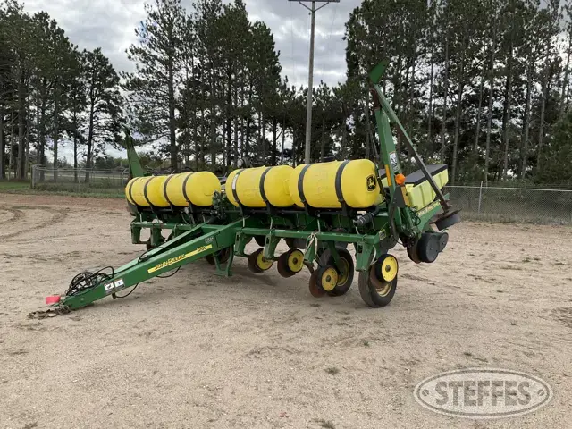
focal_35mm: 29
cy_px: 214
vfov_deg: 48.2
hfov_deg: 61.7
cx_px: 286
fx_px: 479
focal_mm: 3
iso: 25
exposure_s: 1/898
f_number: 1.8
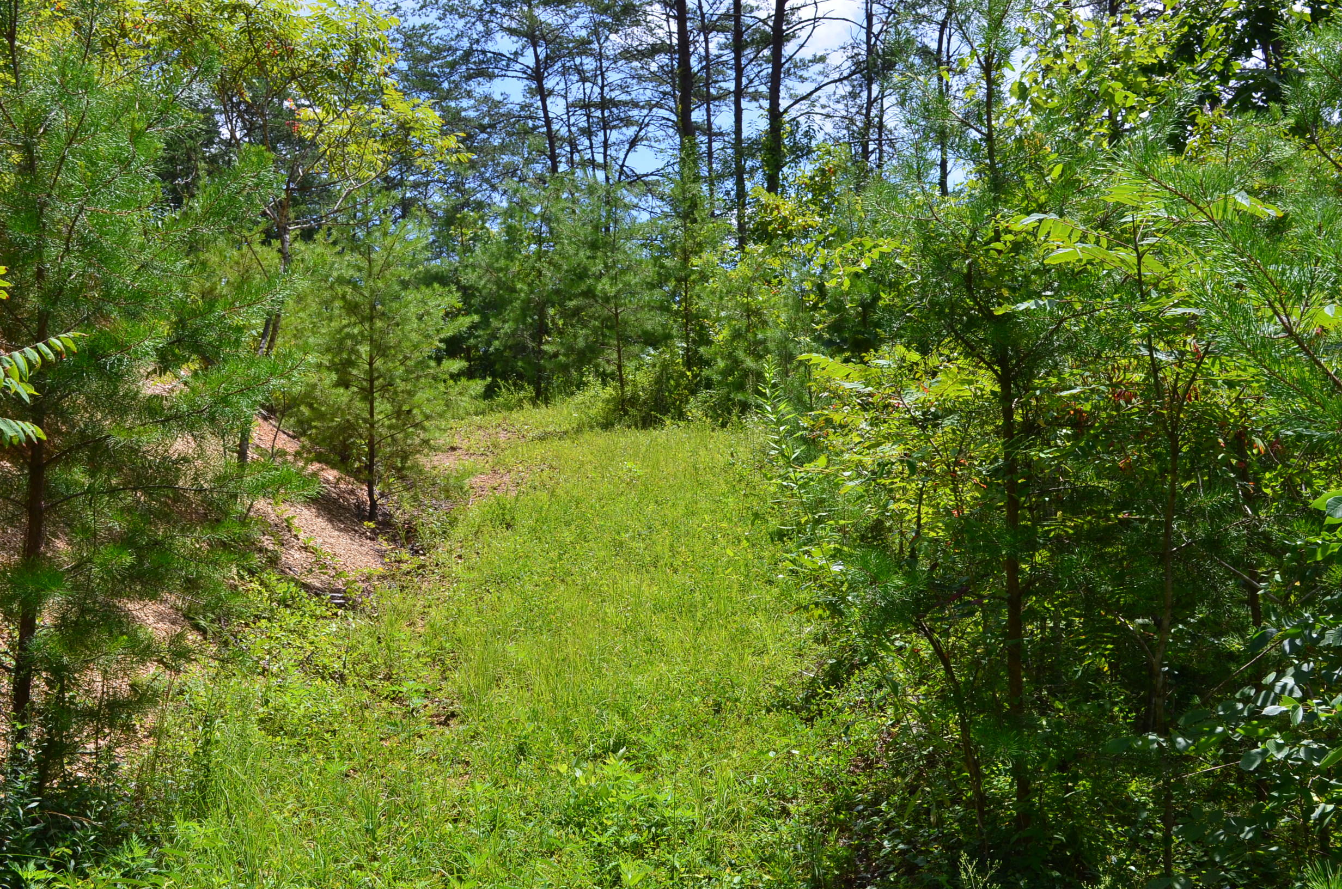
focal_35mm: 42
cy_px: 444
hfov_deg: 46.5
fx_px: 1562
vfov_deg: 31.8
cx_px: 671
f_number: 10
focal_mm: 28
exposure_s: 1/250
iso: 360
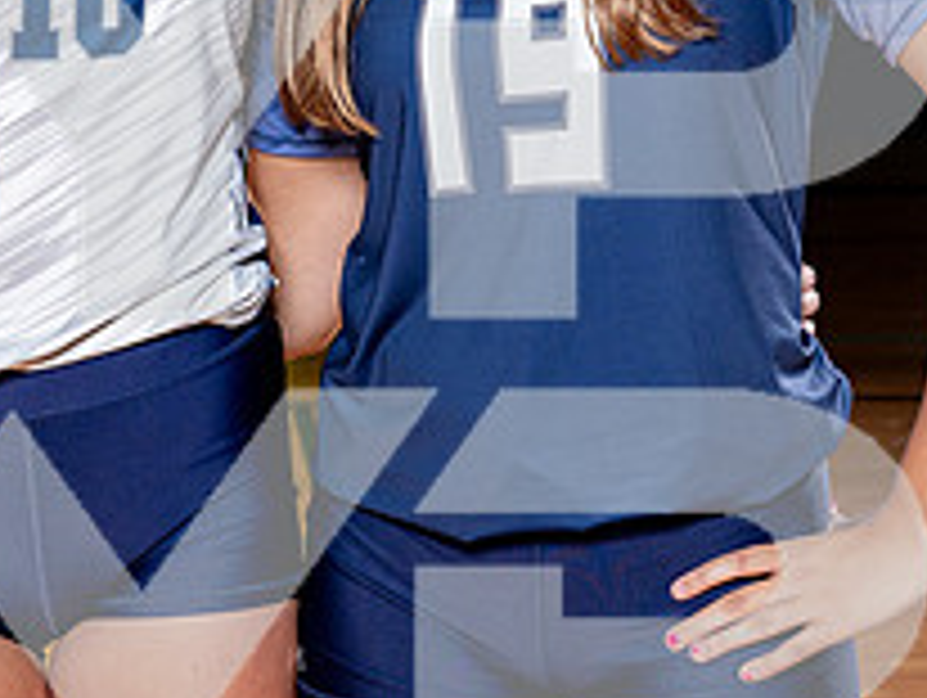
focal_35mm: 116
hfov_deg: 16.9
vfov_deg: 12.7
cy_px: 83
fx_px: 3110
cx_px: 342
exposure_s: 1/250
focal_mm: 42
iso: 250
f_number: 5.6
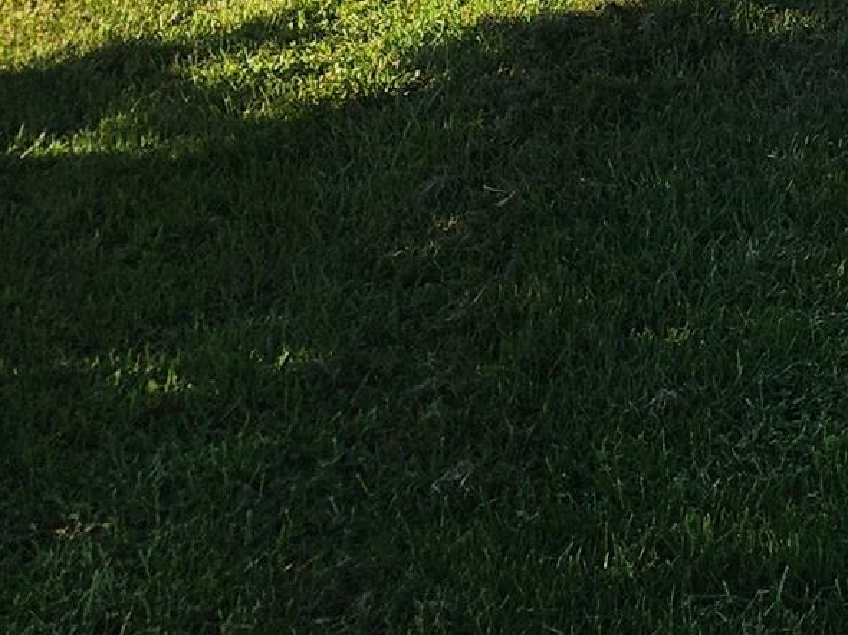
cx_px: 1617
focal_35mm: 117
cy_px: -792
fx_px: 2865
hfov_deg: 14.4
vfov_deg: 11.0
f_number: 1.8
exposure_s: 1/560
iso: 12
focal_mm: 6.4
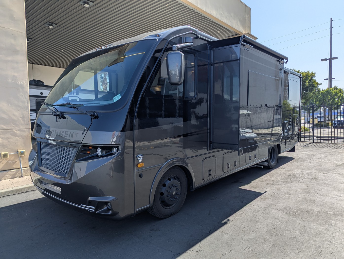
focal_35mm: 24
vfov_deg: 56.9
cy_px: 130
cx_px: 172
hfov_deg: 71.5
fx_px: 239
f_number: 1.85
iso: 50
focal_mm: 6.81
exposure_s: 1/2513
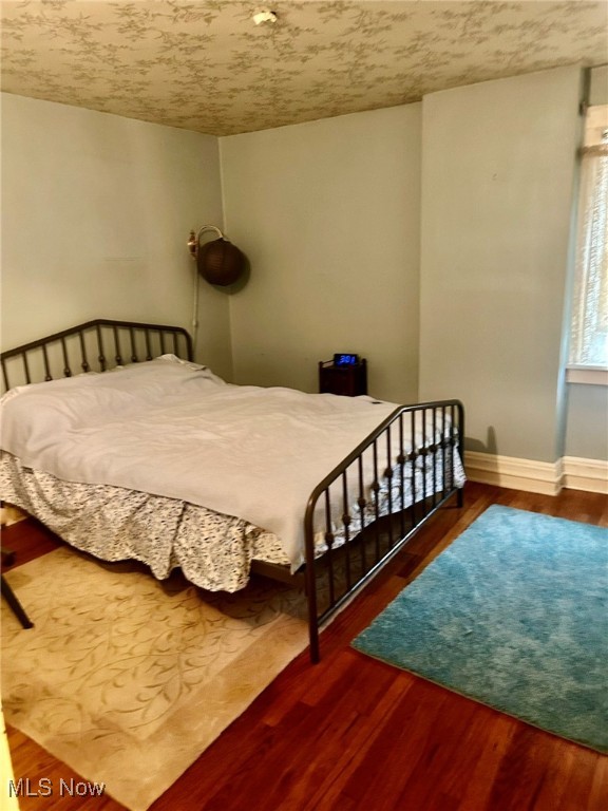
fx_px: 609
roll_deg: +0.9
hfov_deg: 53.1
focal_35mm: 26
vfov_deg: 67.3
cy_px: 406
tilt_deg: -13.0
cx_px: 304
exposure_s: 1/30
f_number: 1.5
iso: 640
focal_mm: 5.7
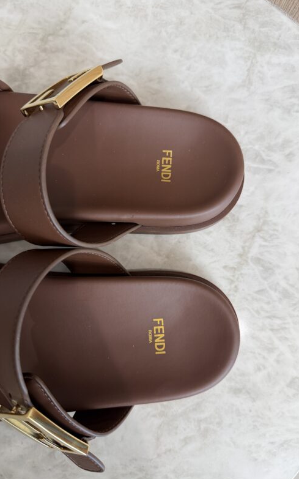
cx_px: 143
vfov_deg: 70.4
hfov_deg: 47.6
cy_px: 242
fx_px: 339
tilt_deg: -83.7
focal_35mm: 26
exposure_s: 1/120
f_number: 1.78
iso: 160
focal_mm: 6.76
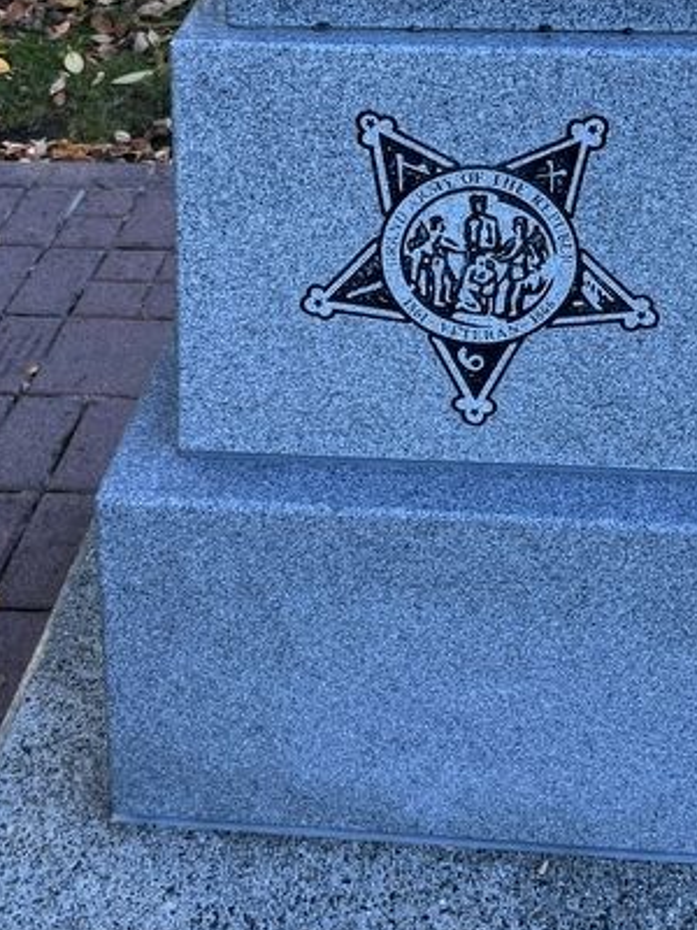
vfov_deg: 35.8
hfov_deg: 27.9
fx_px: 1396
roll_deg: +0.0
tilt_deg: -29.5
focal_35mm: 52
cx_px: 448
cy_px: 212
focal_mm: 5.1
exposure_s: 1/251
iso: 40
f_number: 1.6
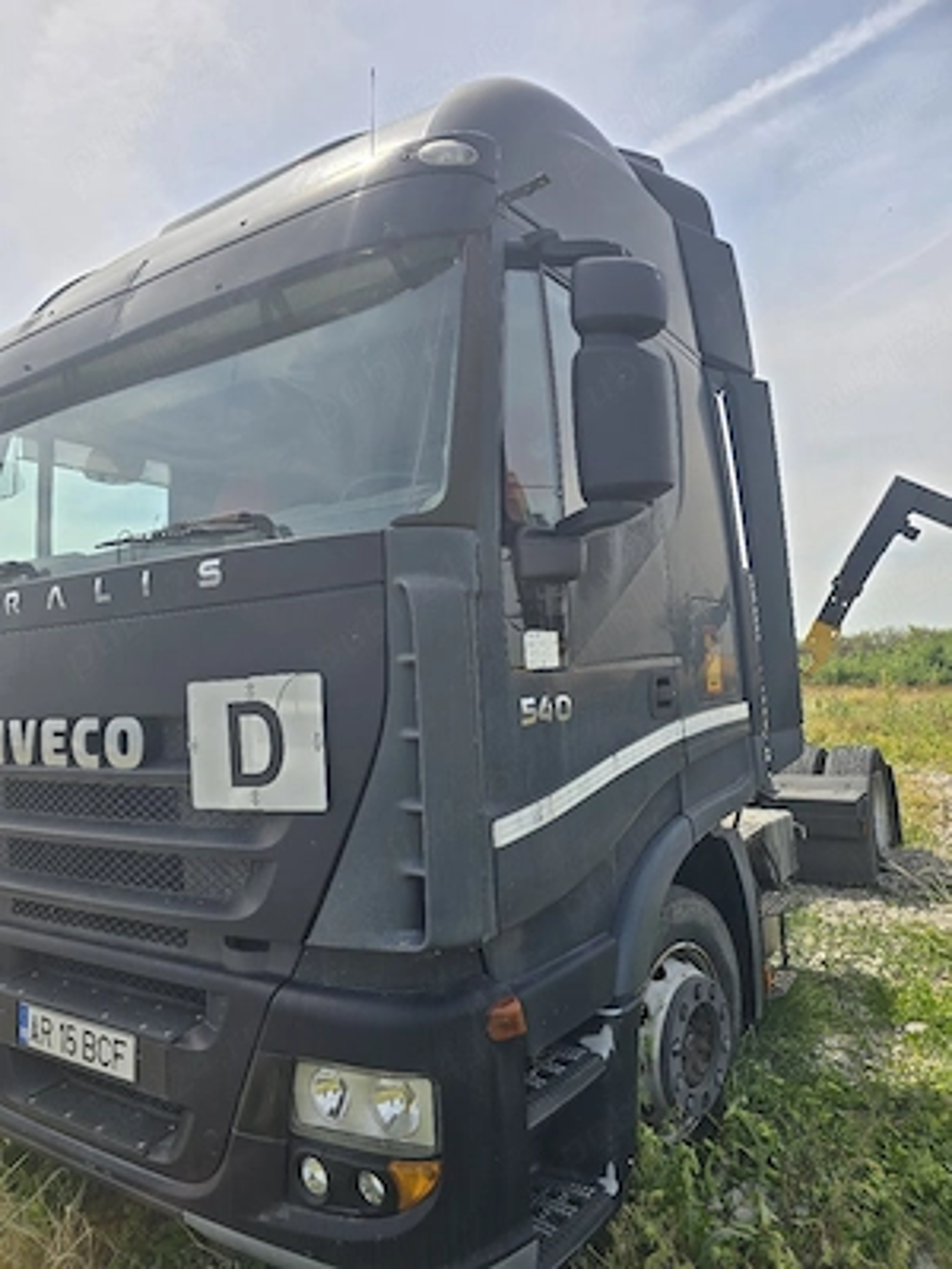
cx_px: 476
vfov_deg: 73.9
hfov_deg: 58.9
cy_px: 634
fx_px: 843
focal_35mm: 23
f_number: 1.7
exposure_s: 1/1111
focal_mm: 6.3
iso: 12
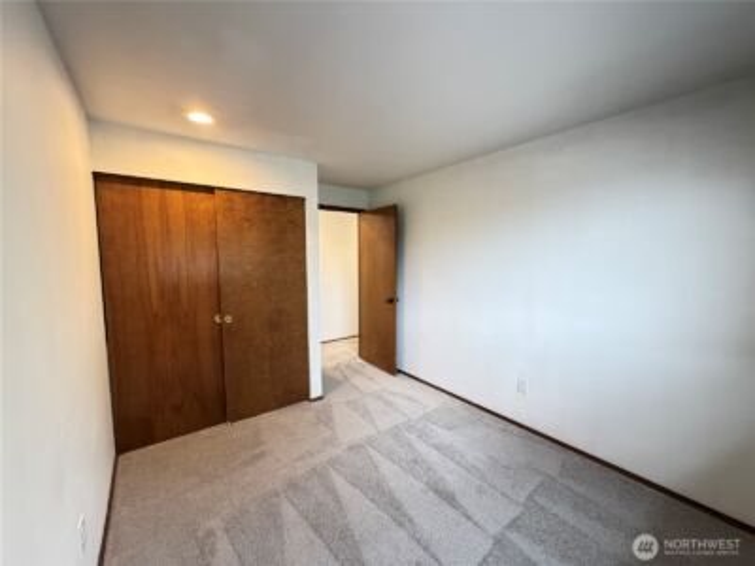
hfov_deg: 102.1
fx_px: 305
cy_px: 283
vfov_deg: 85.7
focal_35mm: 14
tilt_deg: -5.2
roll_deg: +0.3
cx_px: 378
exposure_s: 1/60
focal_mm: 2.22
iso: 640
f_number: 2.2
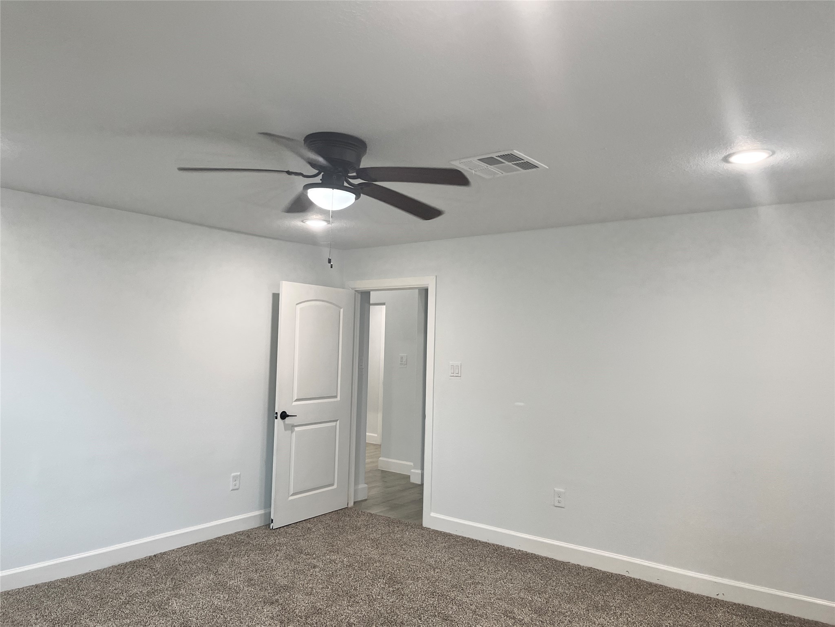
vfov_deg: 53.1
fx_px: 627
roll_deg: -0.8
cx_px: 418
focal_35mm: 26
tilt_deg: +3.5
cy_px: 314
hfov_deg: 67.3
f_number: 1.6
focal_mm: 5.1
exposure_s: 1/120
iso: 125
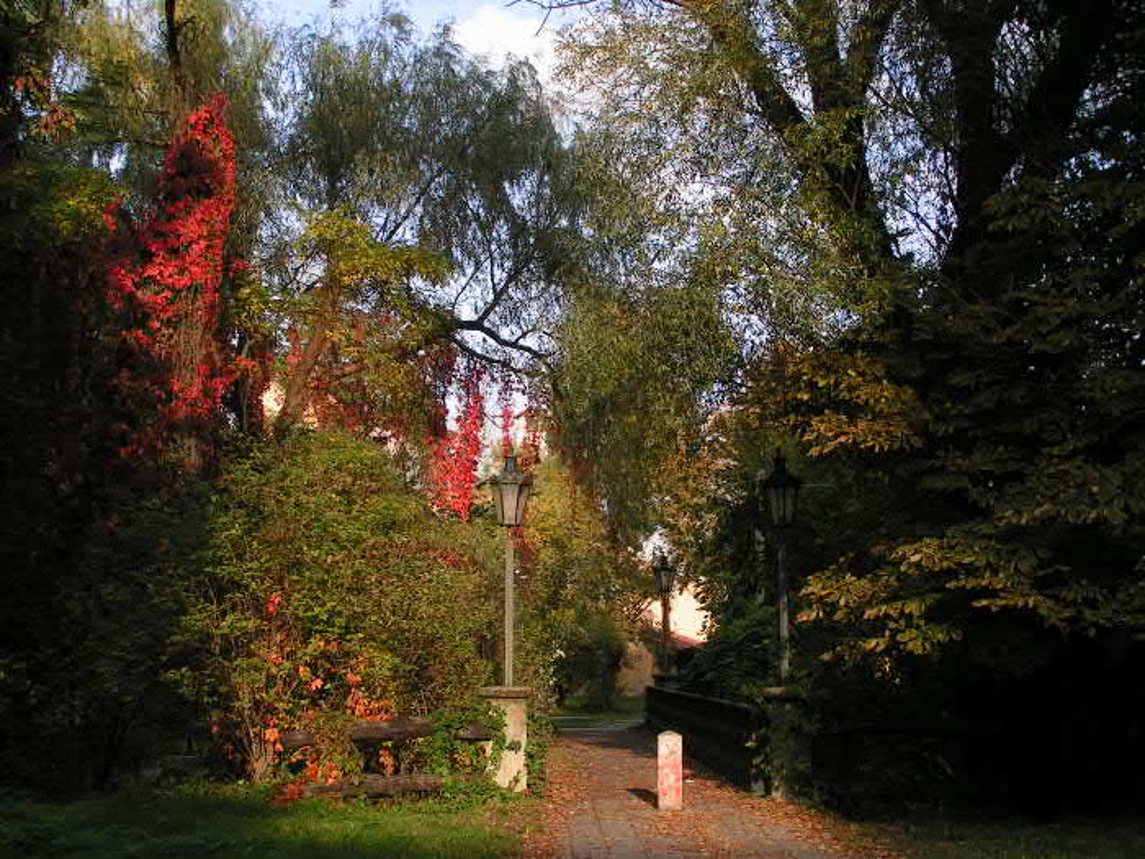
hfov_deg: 38.9
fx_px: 1621
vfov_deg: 29.7
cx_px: 572
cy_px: 430
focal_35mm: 49
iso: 50
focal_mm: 7.6
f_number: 5.6
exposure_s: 1/100
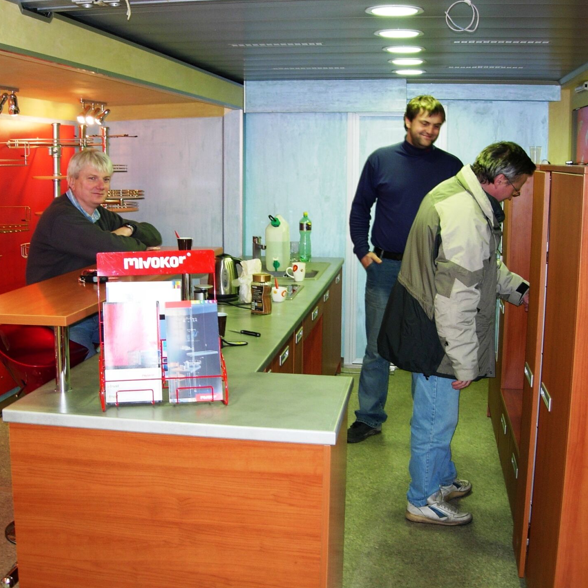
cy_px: 293
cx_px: 254
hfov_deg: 37.5
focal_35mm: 45
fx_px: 865
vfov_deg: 37.6
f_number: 2.8
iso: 79
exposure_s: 1/32
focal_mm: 7.8
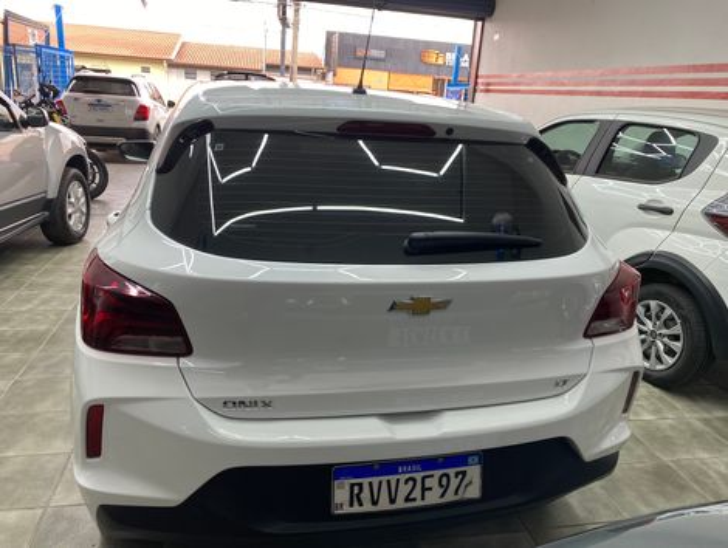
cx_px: 364
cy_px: 274
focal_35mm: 26
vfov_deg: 53.2
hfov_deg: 67.2
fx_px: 548
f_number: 1.8
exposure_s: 1/120
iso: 80
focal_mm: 4.25
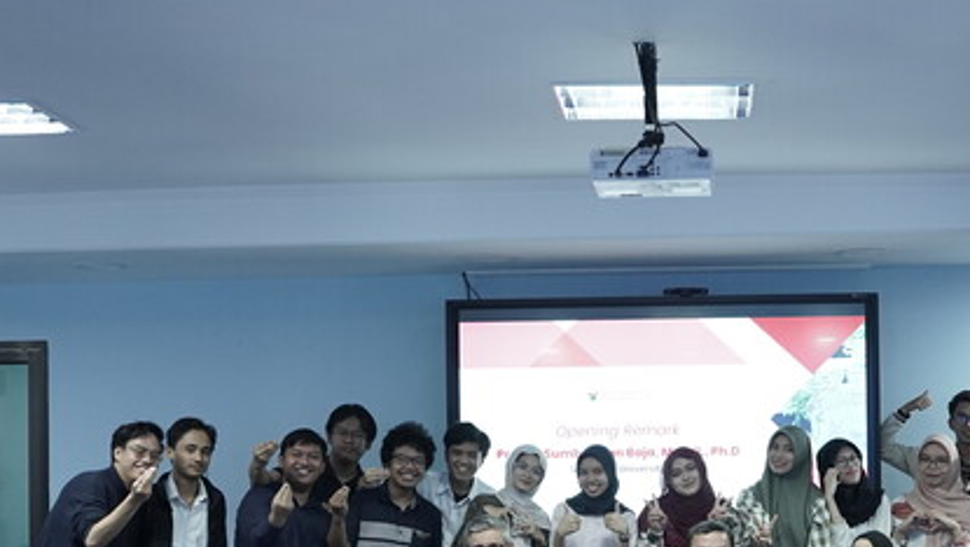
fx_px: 1441
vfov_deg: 21.2
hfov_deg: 36.7
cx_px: 671
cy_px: 458
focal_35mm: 56
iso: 2500
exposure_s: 1/100
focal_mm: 25
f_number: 2.8
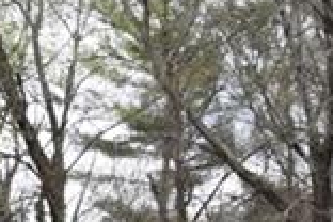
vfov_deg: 4.8
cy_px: 647
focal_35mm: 276
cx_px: 284
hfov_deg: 7.4
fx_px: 2553
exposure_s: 1/250
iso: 220
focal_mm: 28
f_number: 8
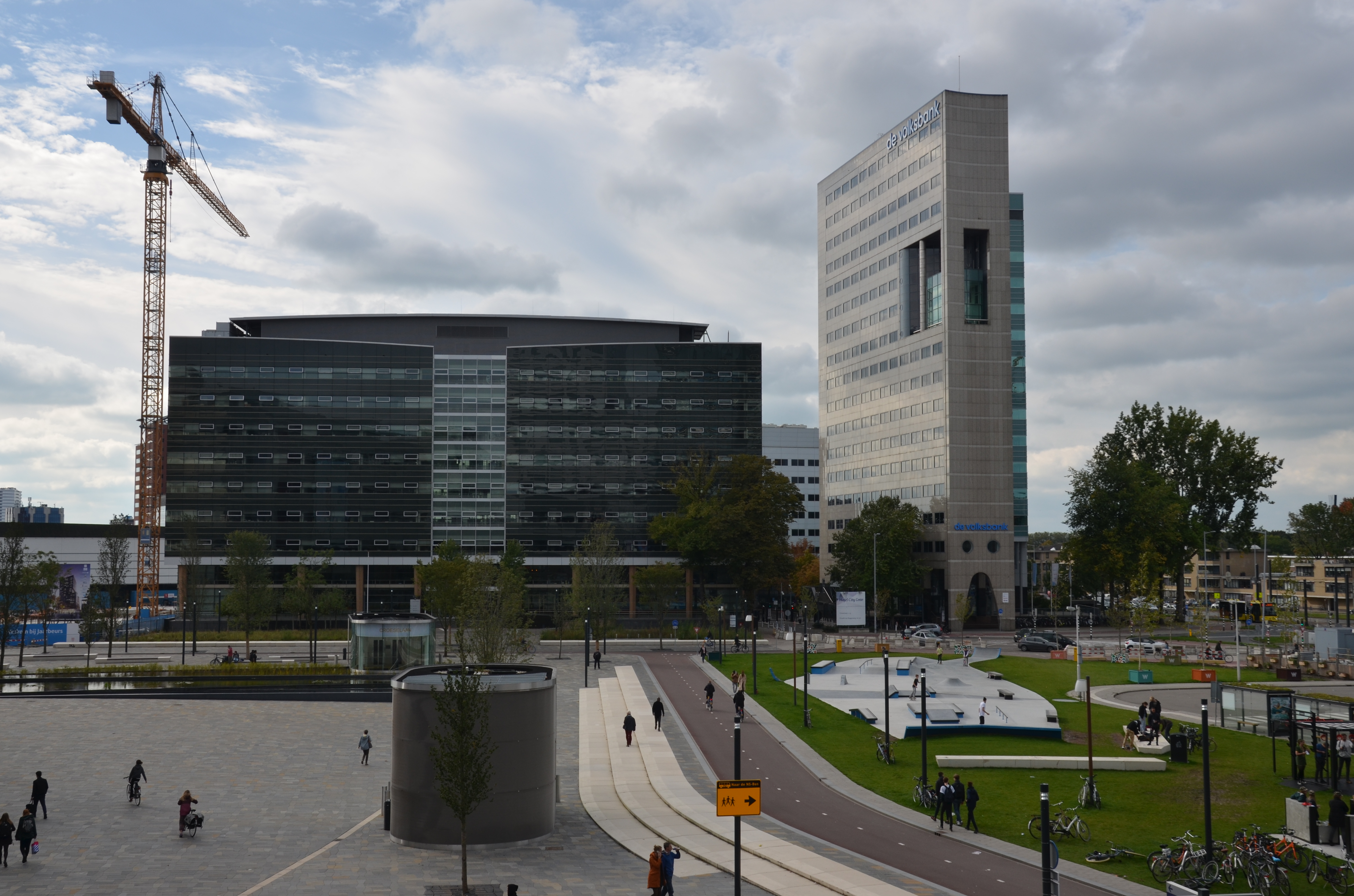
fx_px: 1407
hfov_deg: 51.4
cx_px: 677
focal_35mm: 38
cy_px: 448
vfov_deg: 35.3
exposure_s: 1/250
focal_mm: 25
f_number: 8
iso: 125
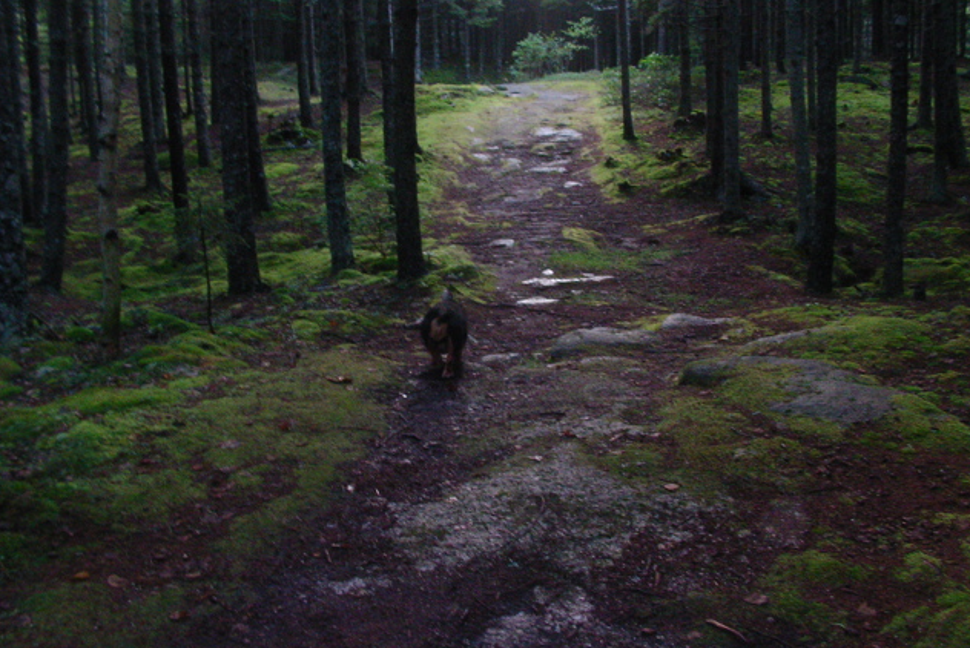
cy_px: 290
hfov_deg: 48.4
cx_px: 490
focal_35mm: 40
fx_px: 1078
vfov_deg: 33.4
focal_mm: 5.8
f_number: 3.5
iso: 200
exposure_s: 1/30
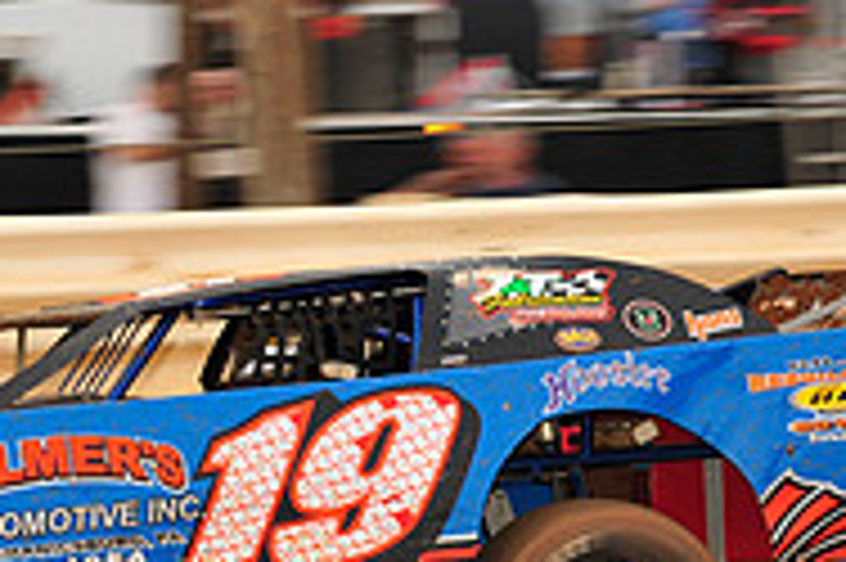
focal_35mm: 417
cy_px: 414
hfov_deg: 4.9
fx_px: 9791
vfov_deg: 3.3
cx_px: 135
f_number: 7.1
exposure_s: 1/320
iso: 640
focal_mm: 135
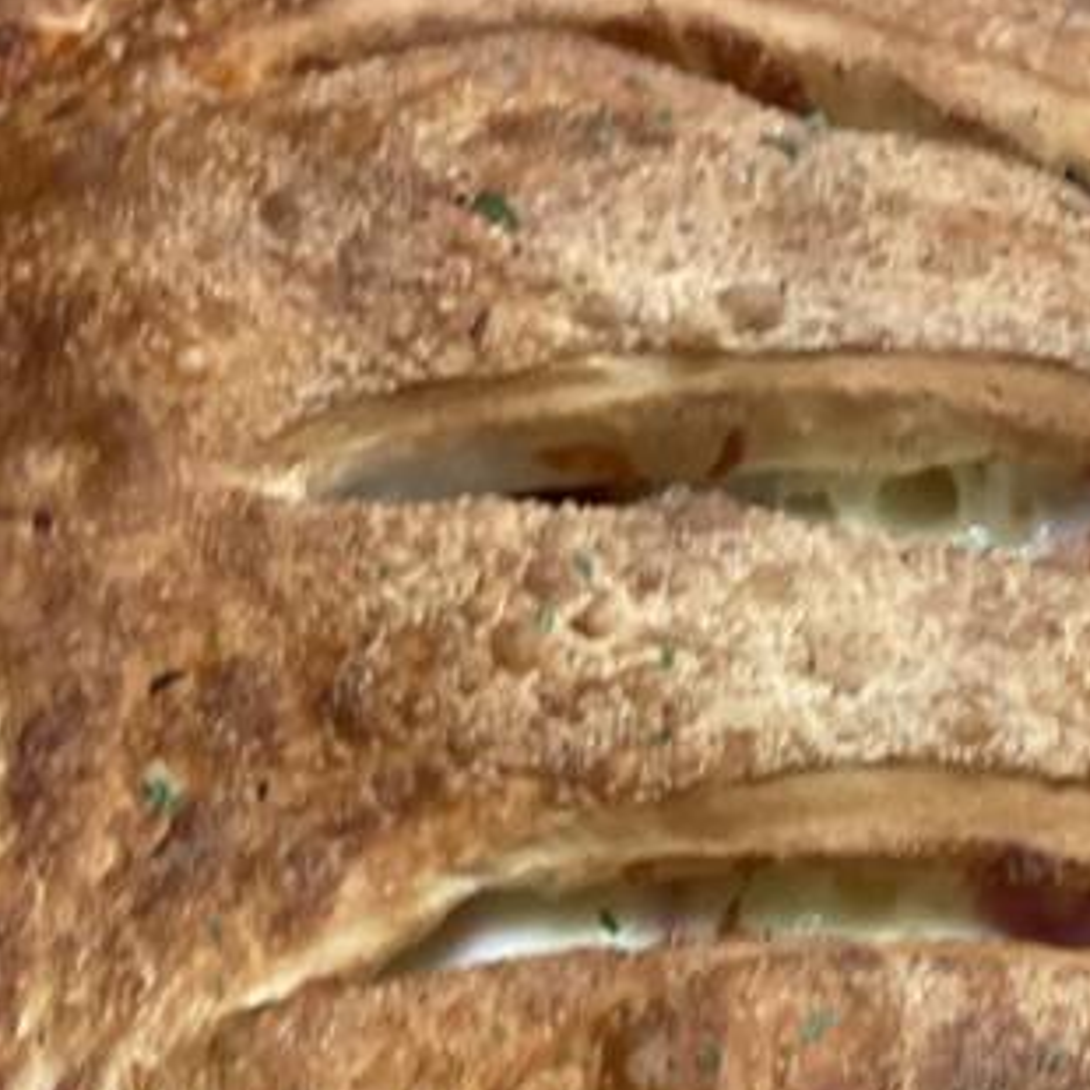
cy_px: 731
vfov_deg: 16.2
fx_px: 3812
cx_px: 689
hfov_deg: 16.3
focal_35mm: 107
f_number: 2.2
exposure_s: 1/40
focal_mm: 7.5
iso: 250
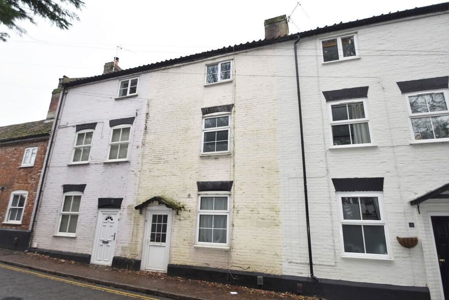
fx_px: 225
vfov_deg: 67.4
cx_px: 224
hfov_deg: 90.0
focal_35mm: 18
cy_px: 150
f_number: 5
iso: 220
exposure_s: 1/200
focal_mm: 12
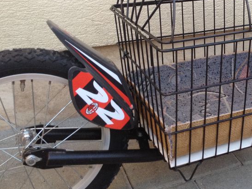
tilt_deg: -24.8
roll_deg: -3.2
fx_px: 466
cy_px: 65
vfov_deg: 22.8
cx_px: 223
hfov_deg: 29.1
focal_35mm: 64
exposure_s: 1/120
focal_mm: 4.28
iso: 100
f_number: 2.4
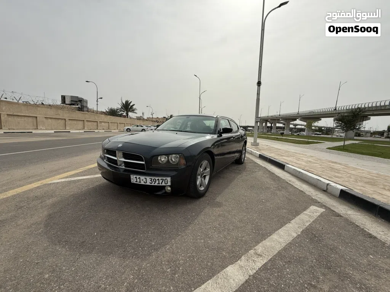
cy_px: 146
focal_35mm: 14
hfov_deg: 102.1
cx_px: 195
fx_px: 158
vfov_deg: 85.7
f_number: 2.2
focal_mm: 2.22
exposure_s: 1/3891
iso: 50
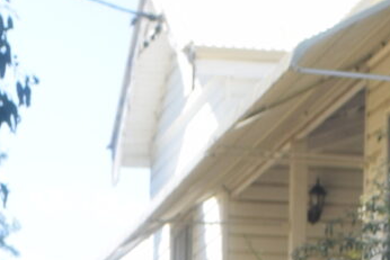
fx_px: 2644
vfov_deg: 5.3
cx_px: 9
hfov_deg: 8.4
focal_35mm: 244
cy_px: 820
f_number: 6.3
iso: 100
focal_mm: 22
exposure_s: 1/160
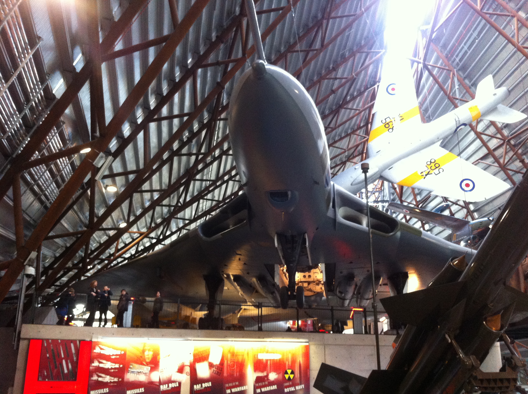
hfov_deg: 52.7
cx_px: 264
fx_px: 533
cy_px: 197
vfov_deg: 40.6
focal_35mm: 35
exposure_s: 1/15
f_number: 2.8
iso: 320
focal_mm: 3.85
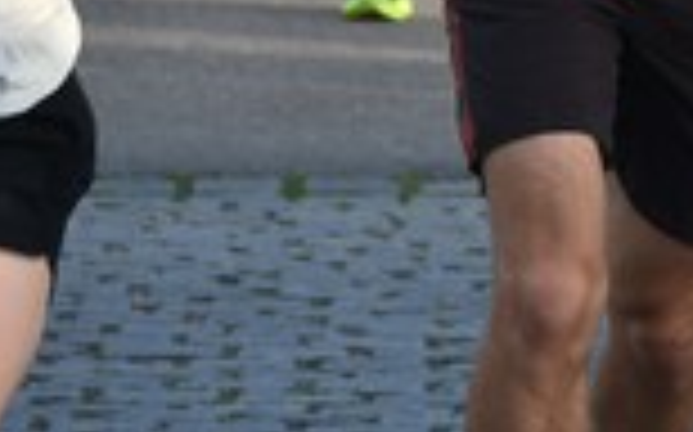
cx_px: 706
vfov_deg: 2.0
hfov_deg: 3.1
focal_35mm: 669
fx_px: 12628
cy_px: -306
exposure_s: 1/160
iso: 140
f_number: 5.3
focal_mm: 105
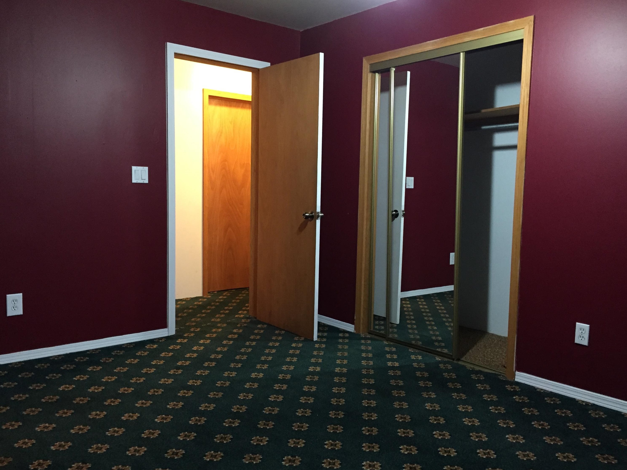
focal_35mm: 30
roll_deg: -0.5
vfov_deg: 46.8
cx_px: 307
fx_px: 543
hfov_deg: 60.0
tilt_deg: -4.7
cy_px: 233
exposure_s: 1/20
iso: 250
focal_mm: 4.15
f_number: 2.2
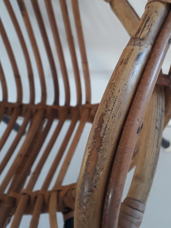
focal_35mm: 51
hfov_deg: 28.4
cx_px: 112
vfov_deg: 37.4
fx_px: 336
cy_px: 100
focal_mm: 3.6
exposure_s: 1/30
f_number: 1.9
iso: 125
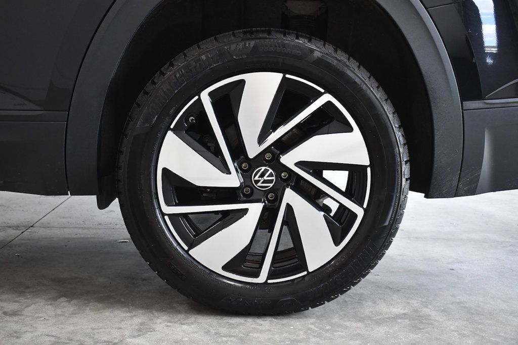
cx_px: 259
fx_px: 691
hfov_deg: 41.1
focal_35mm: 48
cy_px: 172
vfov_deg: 28.1
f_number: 4.5
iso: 2500
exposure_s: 1/800
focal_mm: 32
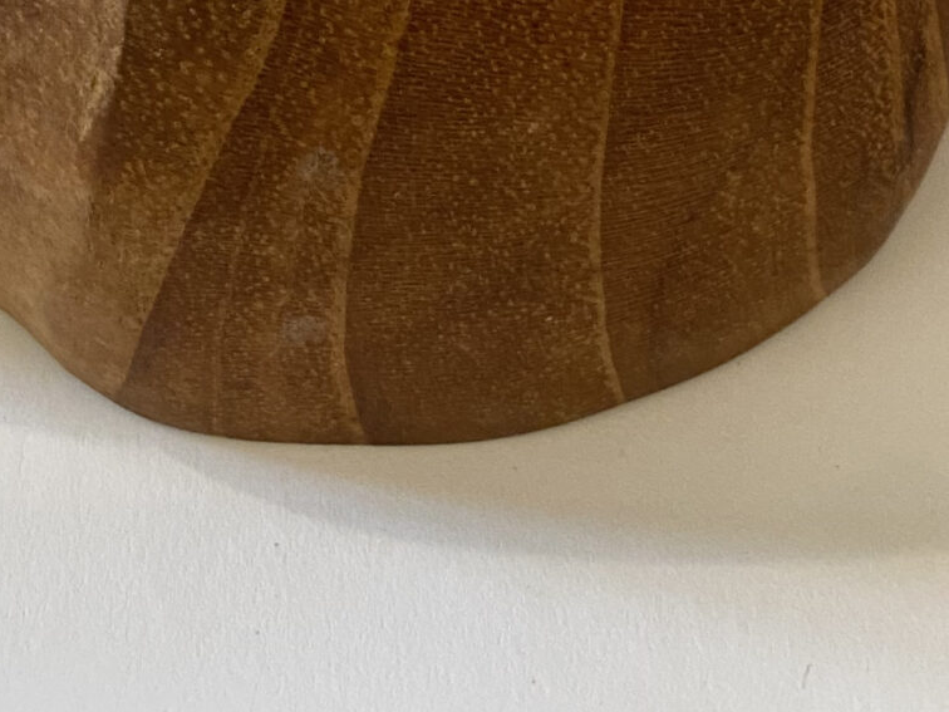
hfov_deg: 22.1
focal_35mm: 88
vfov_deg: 13.9
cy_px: -753
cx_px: 256
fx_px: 2413
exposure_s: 1/50
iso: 200
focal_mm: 4.25
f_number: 1.8
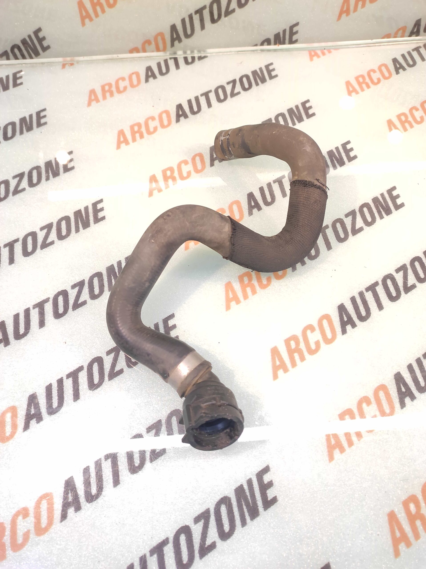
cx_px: 213
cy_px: 284
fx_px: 279
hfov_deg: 74.7
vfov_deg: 91.1
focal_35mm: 17
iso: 362
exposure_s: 1/33
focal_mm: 4.74
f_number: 1.79
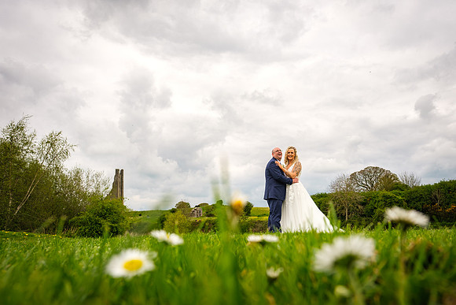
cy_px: 168
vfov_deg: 47.8
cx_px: 249
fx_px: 343
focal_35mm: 27
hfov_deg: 67.1
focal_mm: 16
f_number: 5
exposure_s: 1/500
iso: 160
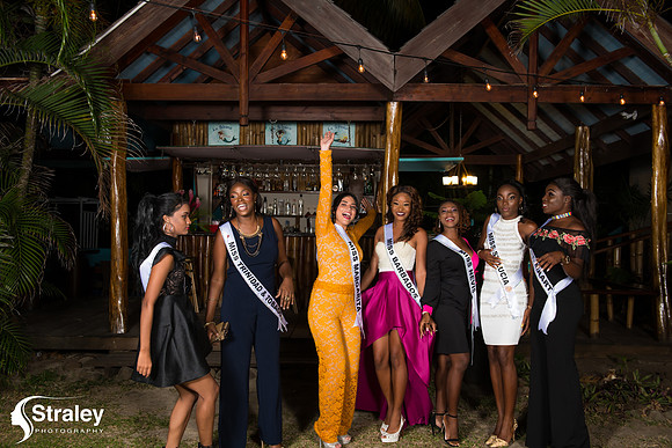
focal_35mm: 32
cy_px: 224
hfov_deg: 58.7
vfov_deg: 41.1
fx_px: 597
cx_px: 336
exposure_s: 1/80
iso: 500
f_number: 5.6
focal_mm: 32
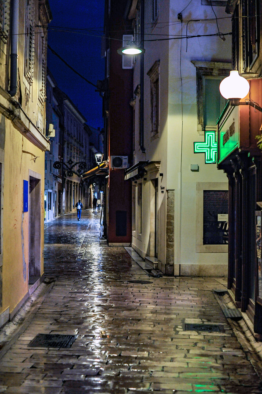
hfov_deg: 24.2
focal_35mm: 56
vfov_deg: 35.7
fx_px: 612
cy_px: 197
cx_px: 141
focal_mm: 50
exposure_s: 1/160
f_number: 2.8
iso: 2000
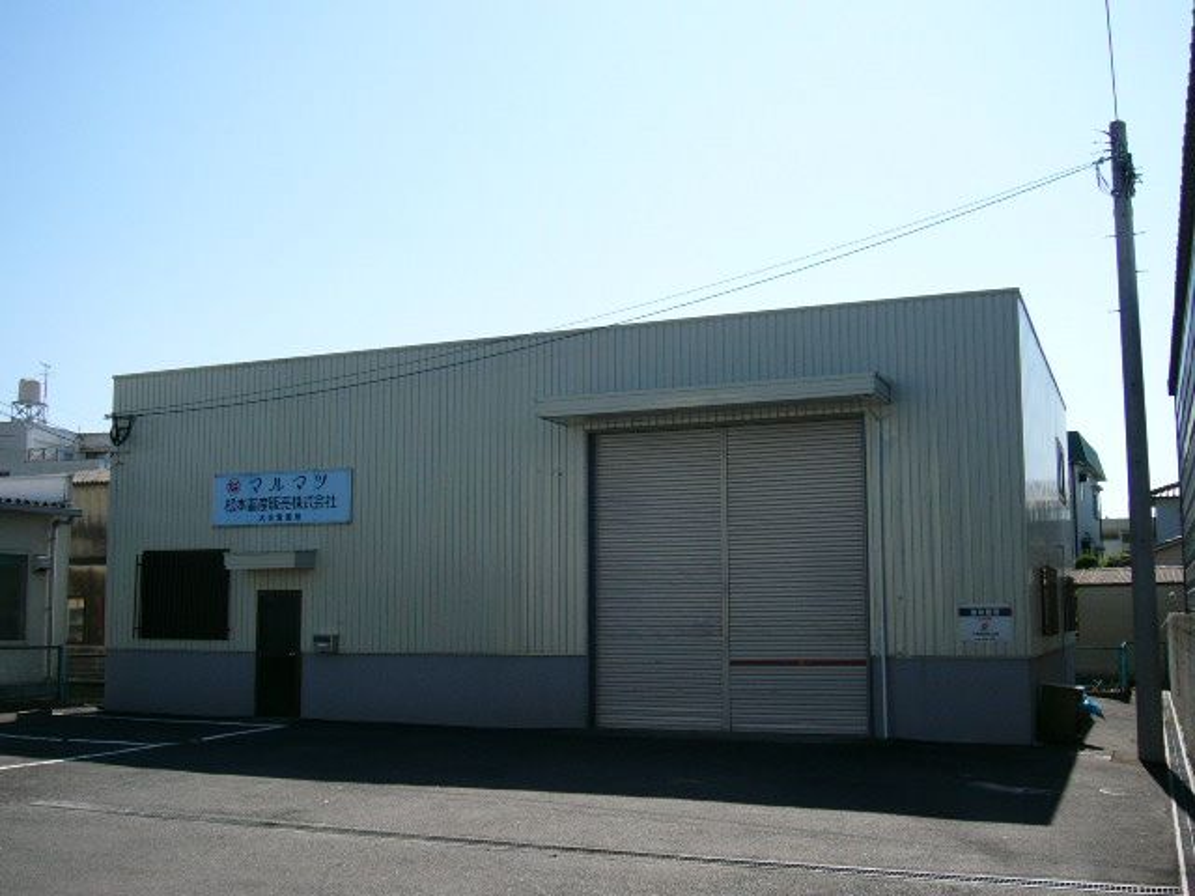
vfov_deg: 37.7
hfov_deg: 49.0
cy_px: 448
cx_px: 598
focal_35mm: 38
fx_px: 1312
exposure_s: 1/200
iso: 50
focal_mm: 6.3
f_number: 8.3
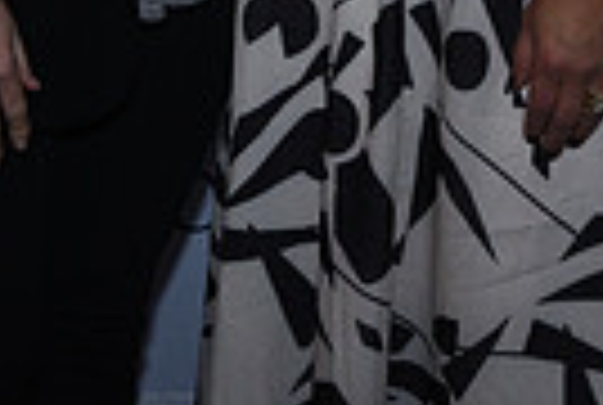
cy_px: -443
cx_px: 279
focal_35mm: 164
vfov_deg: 8.0
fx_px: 2753
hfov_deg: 12.5
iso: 1000
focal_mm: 38
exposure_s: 1/160
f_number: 7.1
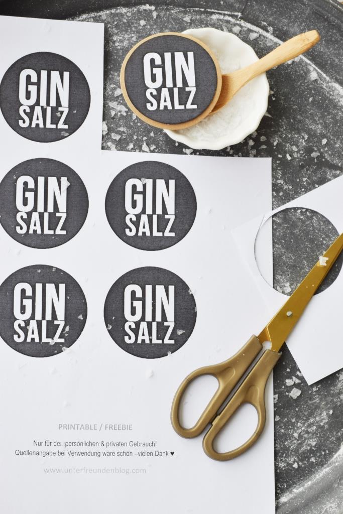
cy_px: 257
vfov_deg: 27.0
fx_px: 1071
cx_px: 172
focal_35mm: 75
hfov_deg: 18.2
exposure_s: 1/10
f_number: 16
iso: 100
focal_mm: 50
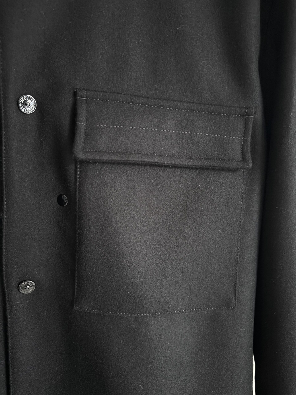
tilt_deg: -7.5
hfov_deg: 56.8
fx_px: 274
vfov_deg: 71.6
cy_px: 198
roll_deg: +1.7
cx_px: 148
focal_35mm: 24
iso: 2500
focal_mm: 6.76
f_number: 1.78
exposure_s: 1/30
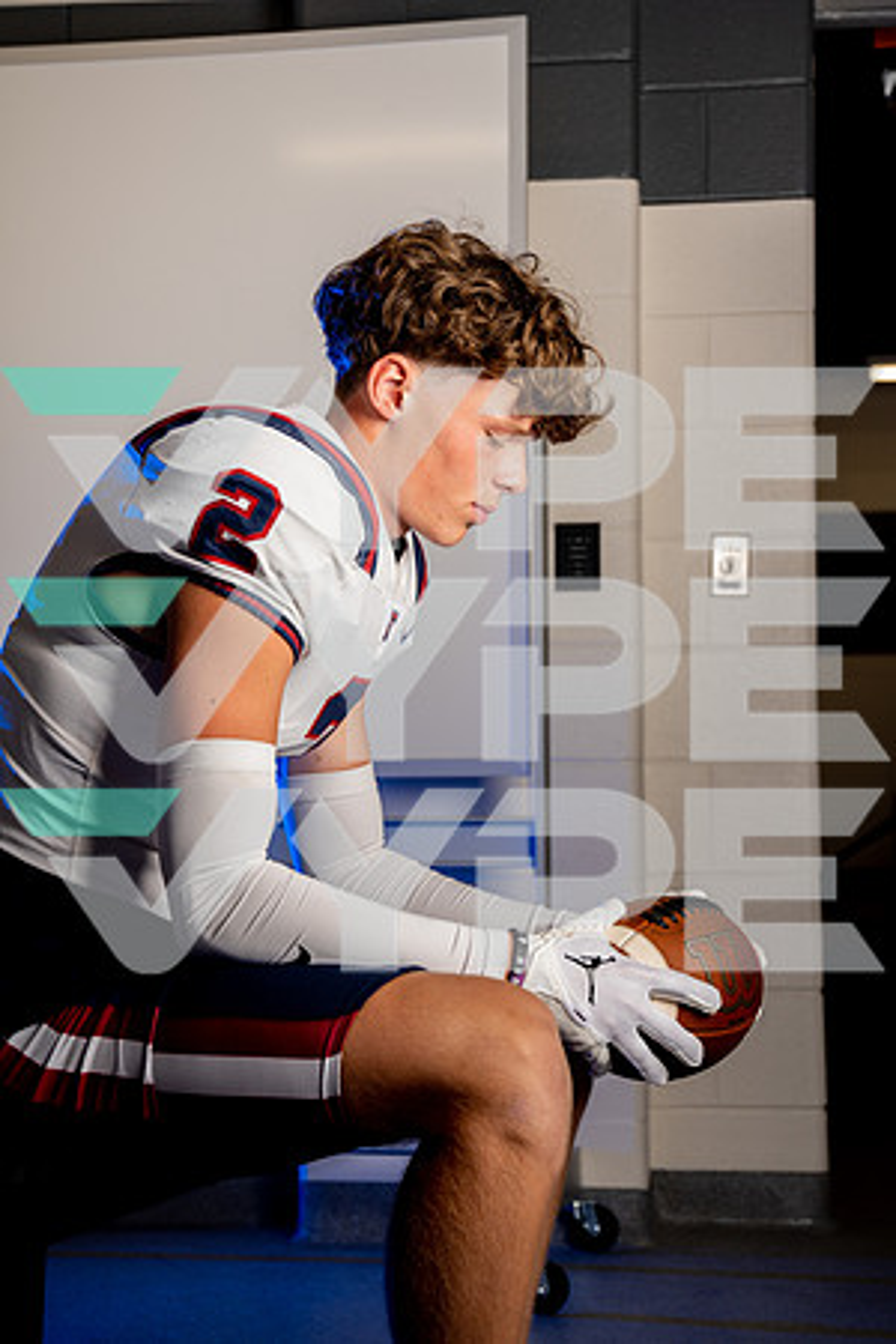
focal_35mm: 70
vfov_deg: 28.8
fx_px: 2613
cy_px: 672
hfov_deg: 19.5
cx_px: 448
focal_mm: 70
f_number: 6.3
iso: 160
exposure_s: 1/250
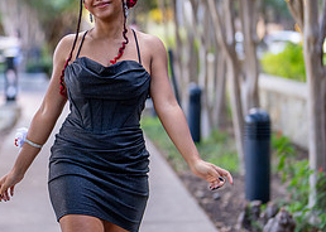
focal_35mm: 118
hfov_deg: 16.9
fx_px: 1092
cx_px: 97
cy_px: 112
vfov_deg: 12.2
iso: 400
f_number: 1.2
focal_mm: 50
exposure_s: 1/1000
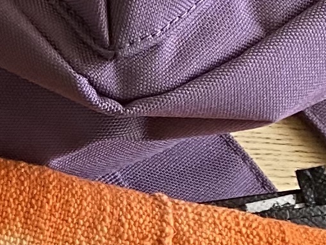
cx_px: -779
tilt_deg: -77.2
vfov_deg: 7.2
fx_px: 1940
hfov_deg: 7.8
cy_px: 244
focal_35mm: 206
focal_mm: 4.25
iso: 125
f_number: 1.8
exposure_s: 1/82
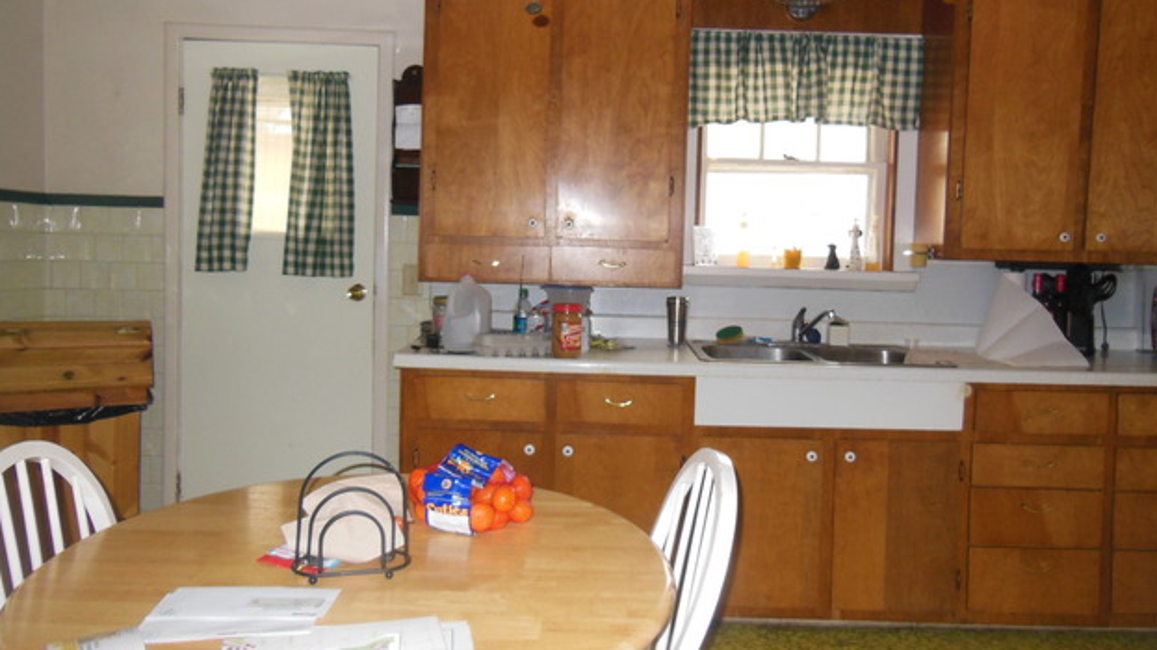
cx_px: 589
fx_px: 859
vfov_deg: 41.3
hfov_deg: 67.9
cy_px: 275
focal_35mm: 28
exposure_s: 1/25
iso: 320
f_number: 3.5
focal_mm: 4.5
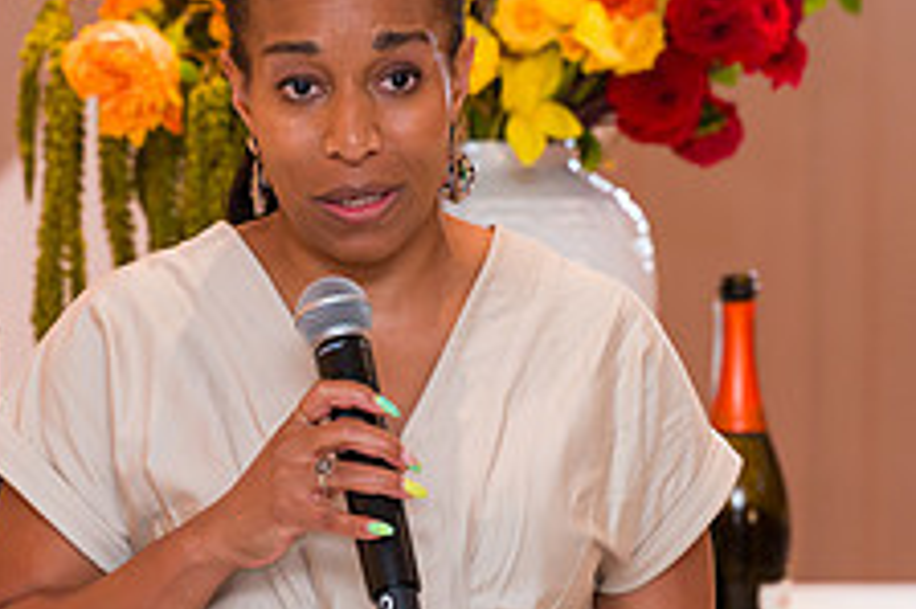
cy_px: 412
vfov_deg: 4.7
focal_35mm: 294
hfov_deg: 7.0
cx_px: 544
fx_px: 7475
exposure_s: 1/160
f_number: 3.2
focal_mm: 110
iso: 800
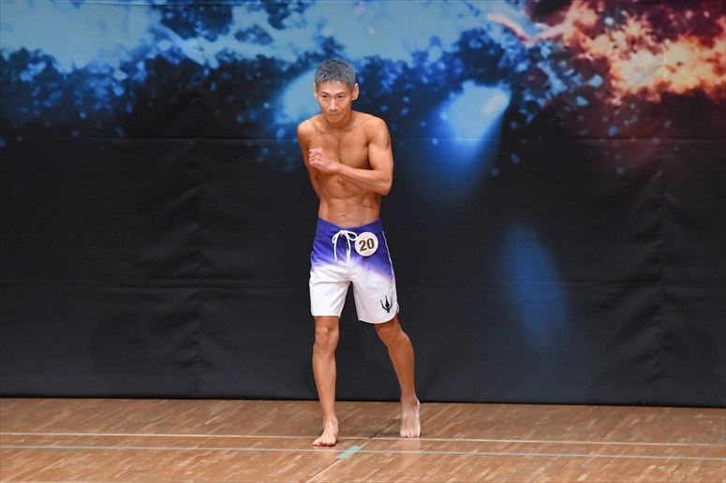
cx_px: 363
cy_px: 242
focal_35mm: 315
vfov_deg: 4.4
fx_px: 6349
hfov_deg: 6.5
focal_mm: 210
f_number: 5.6
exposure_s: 1/400
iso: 8000
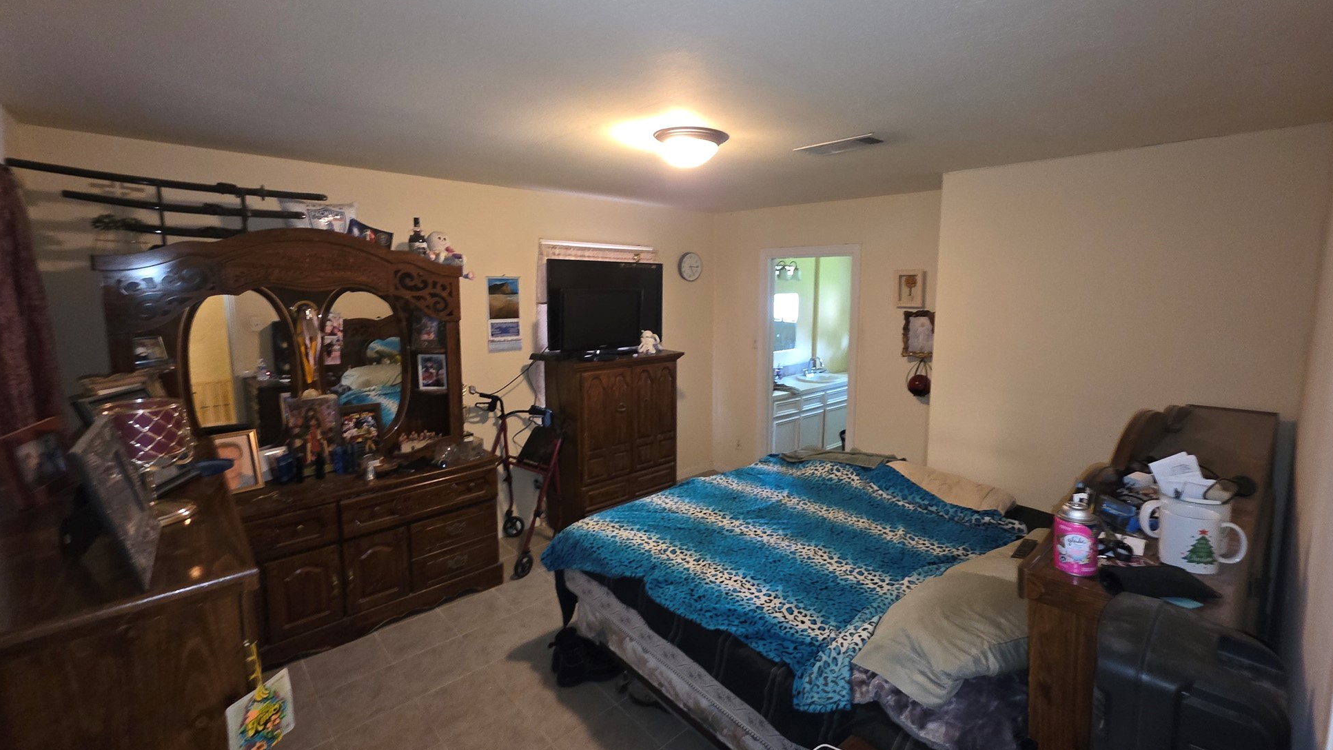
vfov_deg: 70.5
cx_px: 693
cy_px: 350
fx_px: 530
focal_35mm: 15
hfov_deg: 102.9
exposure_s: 1/9.36
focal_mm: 2.2
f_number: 1.9
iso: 1250
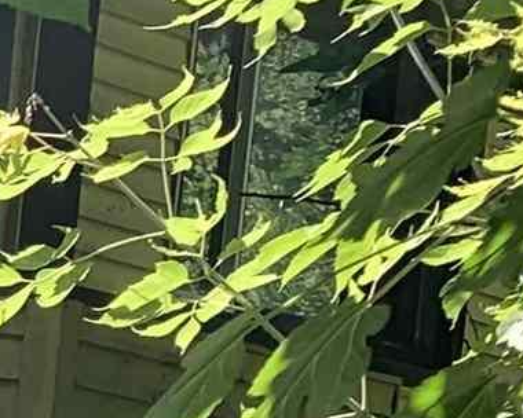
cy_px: 693
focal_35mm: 205
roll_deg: -5.8
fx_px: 3173
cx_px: -1310
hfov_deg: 7.6
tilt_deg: -2.0
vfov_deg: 7.4
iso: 25
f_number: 1.8
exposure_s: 1/457
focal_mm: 4.25
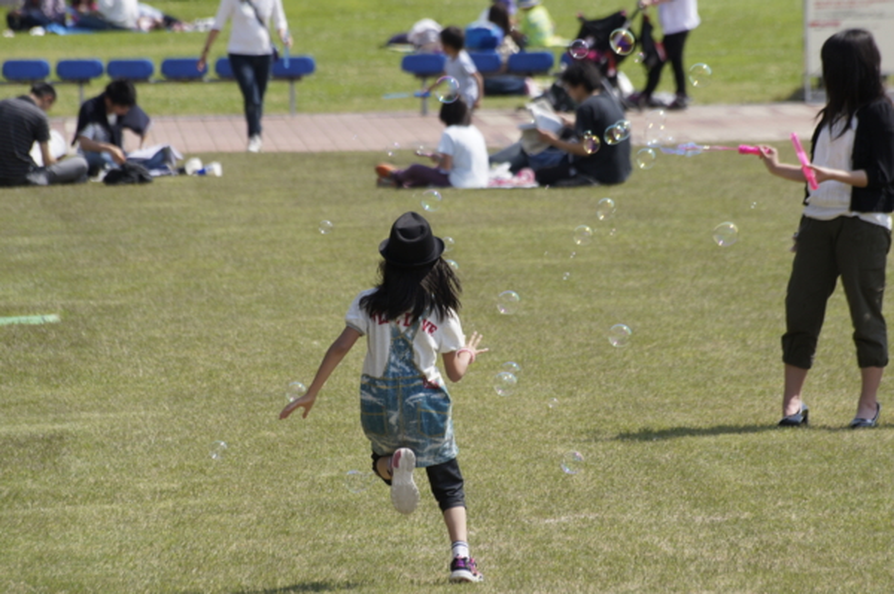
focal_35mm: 420
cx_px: 447
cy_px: 297
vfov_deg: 3.3
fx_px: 10421
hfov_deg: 4.9
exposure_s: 1/500
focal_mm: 280
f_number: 9
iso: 200
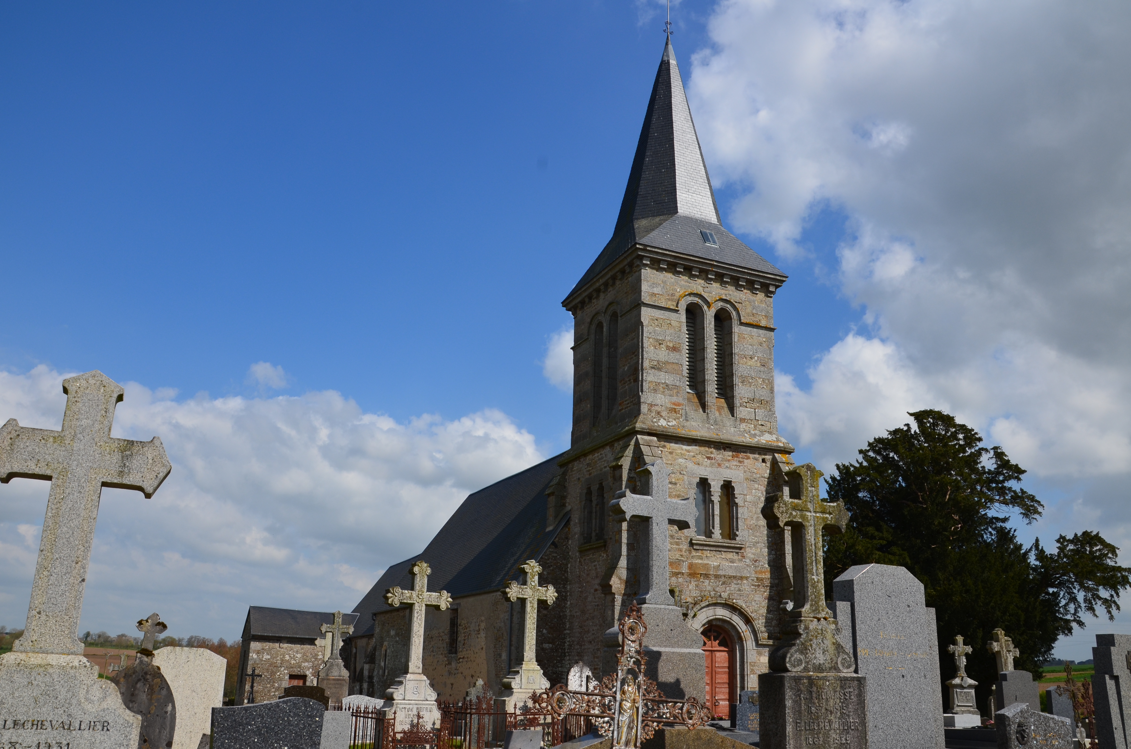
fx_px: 988
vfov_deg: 41.5
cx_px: 566
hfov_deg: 59.6
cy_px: 374
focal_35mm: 32
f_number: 11
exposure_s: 1/400
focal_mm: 21
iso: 200
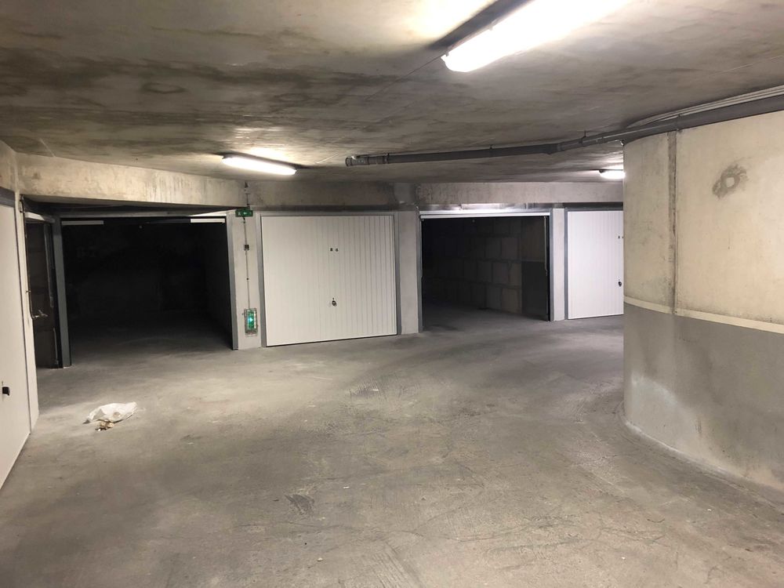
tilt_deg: -4.7
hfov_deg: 63.4
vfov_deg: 49.7
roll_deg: +1.6
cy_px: 294
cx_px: 392
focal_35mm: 28
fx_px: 634
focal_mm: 4
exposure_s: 1/17
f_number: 1.8
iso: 80
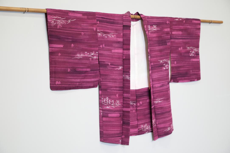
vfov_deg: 22.6
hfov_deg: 33.4
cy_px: 76
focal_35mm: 60
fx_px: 383
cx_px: 115
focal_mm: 60
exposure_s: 1/125
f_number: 4.5
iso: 2000
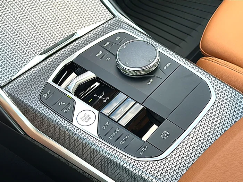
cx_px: 122
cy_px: 91
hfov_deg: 43.9
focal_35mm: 43
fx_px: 302
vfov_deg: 33.6
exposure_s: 1/187
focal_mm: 6.86
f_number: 1.78
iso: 64
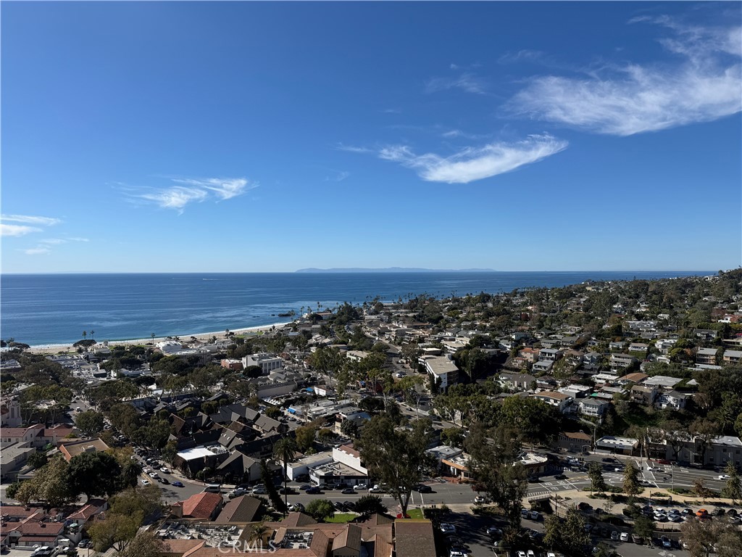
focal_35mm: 24
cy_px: 278
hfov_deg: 71.6
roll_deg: -0.8
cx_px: 371
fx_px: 514
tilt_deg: -1.1
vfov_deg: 56.8
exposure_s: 1/7353
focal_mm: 6.76
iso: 80
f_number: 1.78
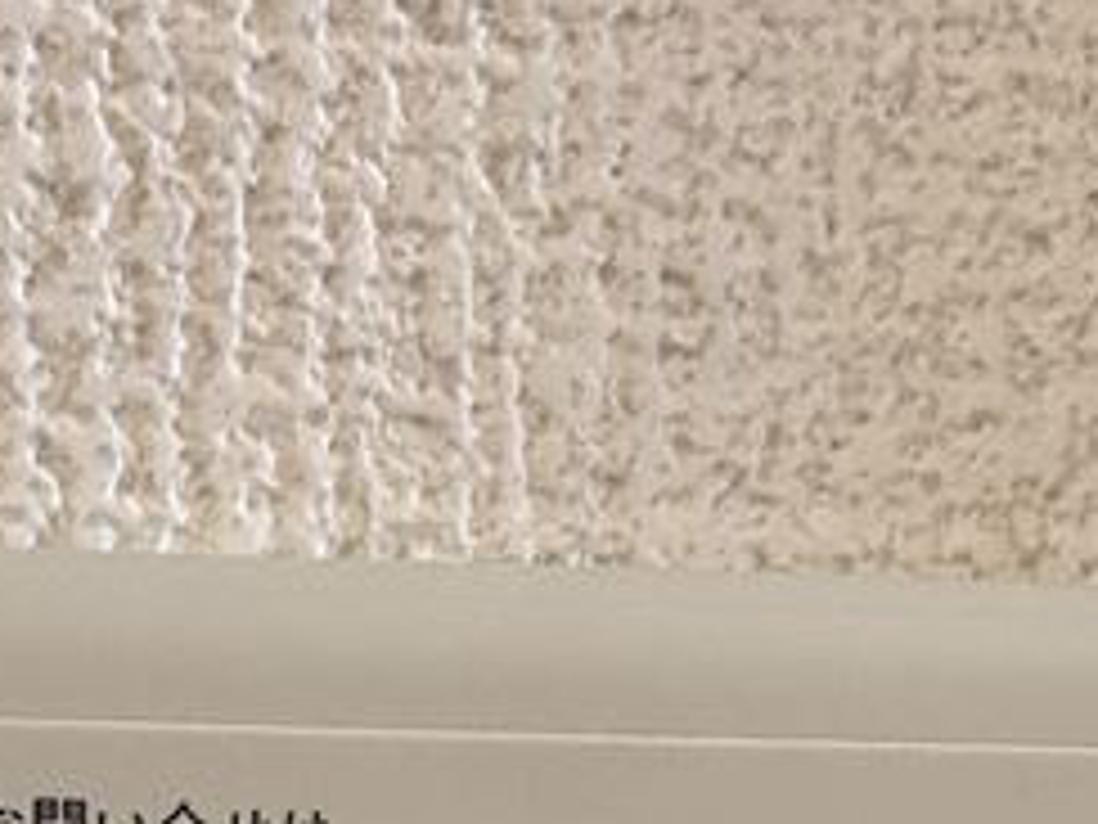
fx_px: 3457
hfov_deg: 17.8
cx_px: 112
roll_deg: -0.1
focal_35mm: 109
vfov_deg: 12.4
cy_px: 1490
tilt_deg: -2.8
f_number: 1.8
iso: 250
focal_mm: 4.25
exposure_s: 1/50
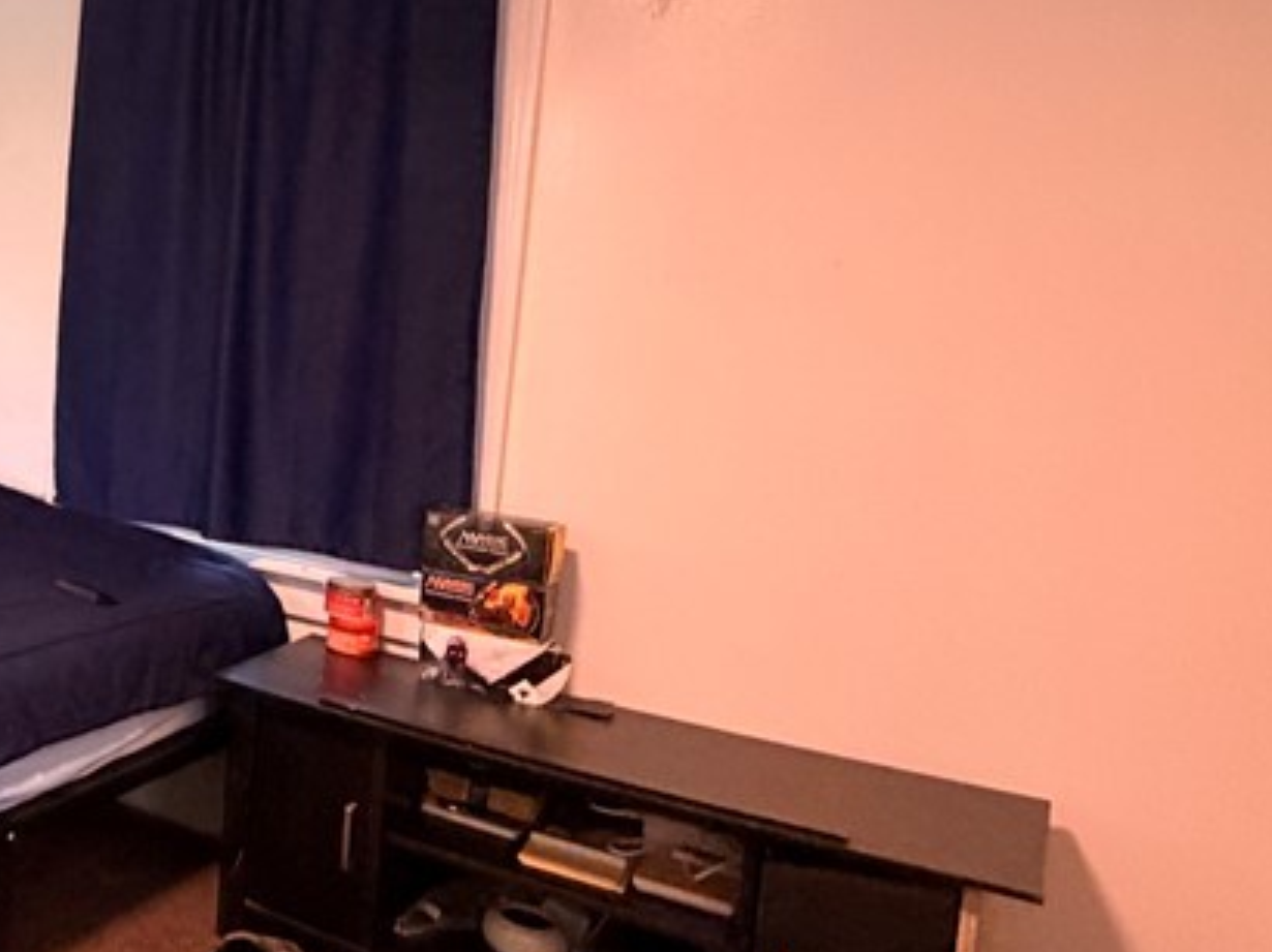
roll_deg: -1.7
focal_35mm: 35
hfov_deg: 40.1
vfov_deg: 40.5
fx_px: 1285
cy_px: 394
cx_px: -199
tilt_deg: -3.2
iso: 500
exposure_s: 1/60
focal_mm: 2.22
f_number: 2.2
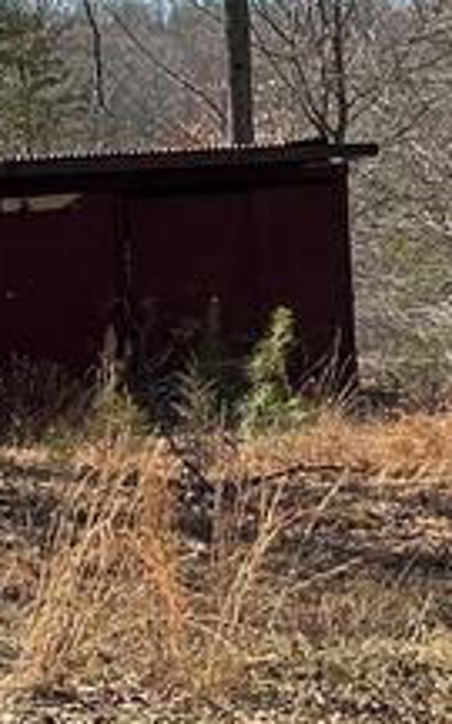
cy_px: 275
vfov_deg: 14.3
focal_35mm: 146
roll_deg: +4.2
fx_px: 2878
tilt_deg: -0.3
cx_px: -502
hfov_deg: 8.4
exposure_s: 1/1015
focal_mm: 3
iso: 25
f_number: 1.8
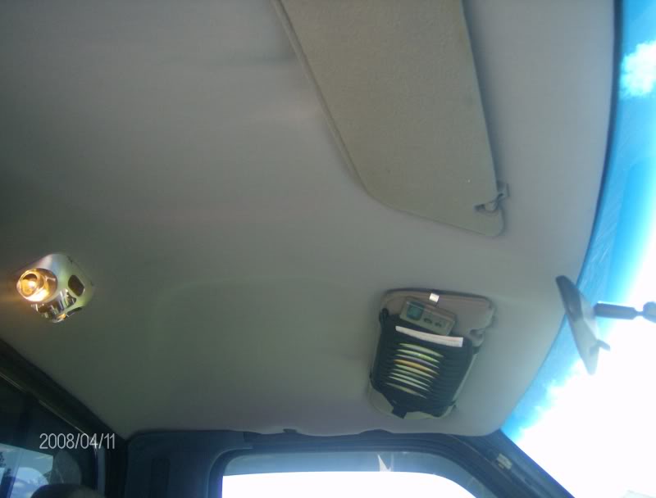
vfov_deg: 40.0
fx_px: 686
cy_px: 249
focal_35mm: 36
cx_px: 328
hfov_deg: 51.1
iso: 100
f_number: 2.8
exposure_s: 1/147
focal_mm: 6
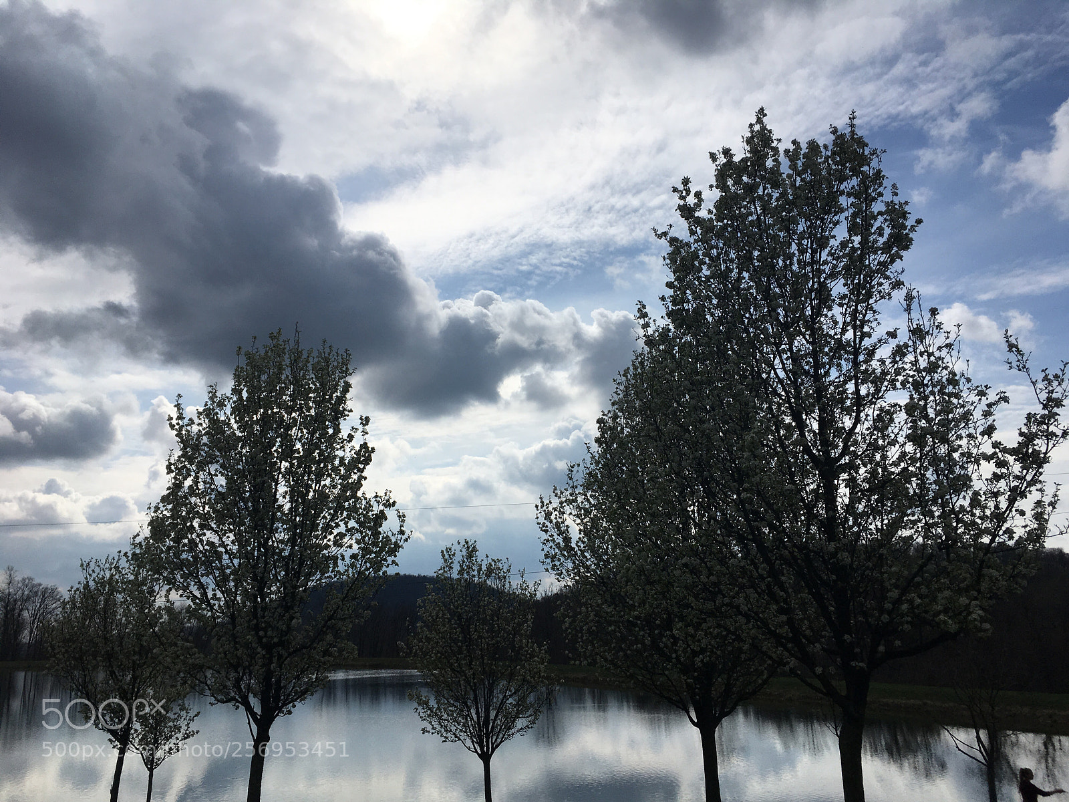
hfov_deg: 61.7
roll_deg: +0.8
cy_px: 401
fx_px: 896
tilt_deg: +14.5
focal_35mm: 29
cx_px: 534
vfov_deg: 48.2
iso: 25
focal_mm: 4.15
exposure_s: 1/5917
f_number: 2.2
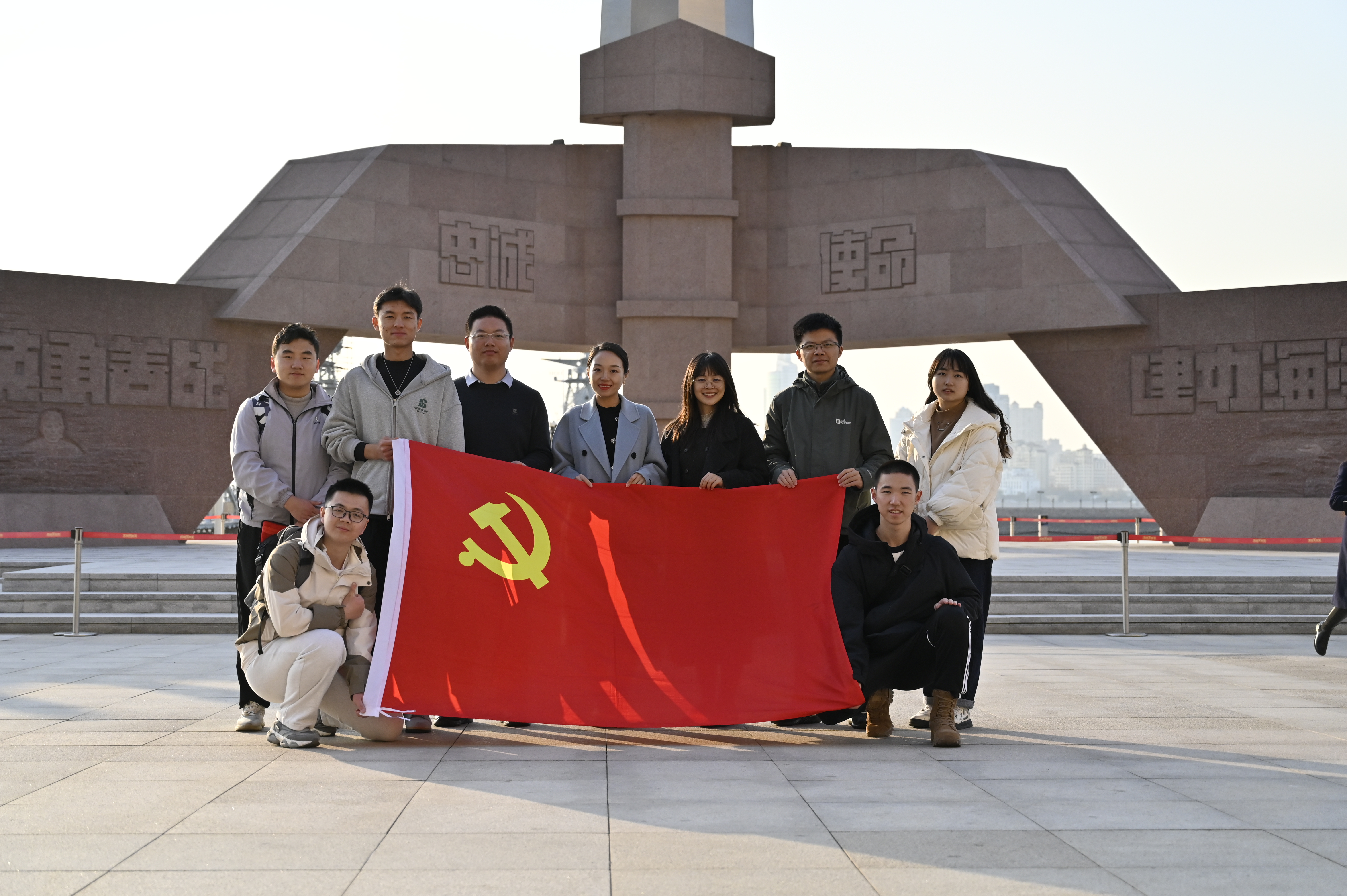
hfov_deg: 39.6
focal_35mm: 50
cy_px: 448
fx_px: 1870
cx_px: 674
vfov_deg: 27.0
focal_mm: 50
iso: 800
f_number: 4
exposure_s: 1/4000
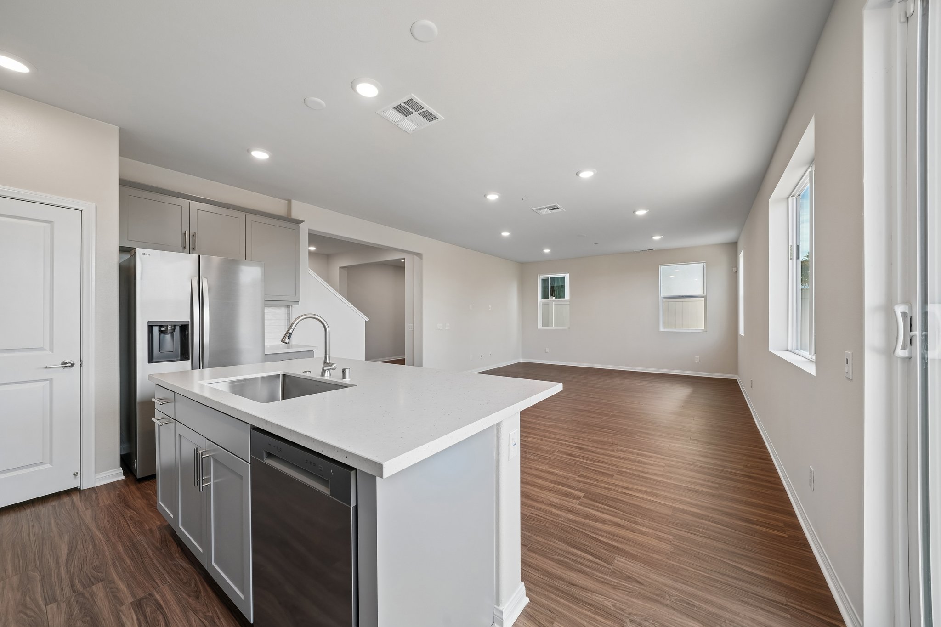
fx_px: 340
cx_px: 470
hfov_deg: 108.3
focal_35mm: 13
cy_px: 314
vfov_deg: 85.4
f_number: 8
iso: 250
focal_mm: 13
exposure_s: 1/30
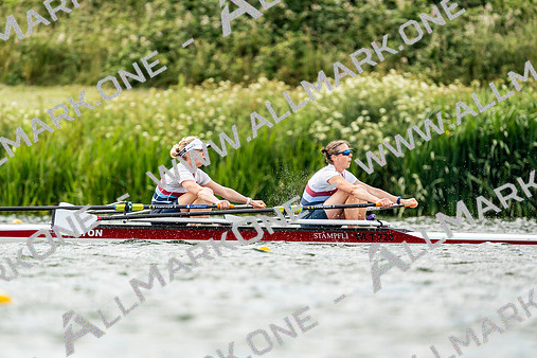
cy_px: 192
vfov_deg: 2.0
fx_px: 10247
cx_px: 278
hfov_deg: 3.0
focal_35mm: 687
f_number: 6.3
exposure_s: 1/2000
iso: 640
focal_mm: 600
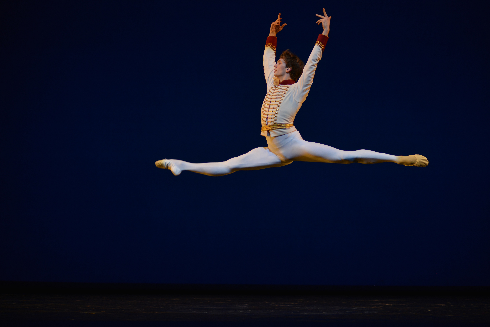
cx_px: 245
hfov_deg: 20.4
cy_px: 164
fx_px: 1361
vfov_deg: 13.7
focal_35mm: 100
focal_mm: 100
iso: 800
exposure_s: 1/320
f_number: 2.8
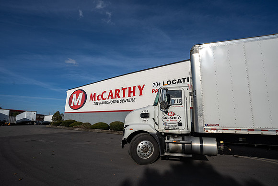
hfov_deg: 90.0
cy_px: 93
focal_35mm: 18
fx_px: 139
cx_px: 139
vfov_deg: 67.4
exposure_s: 1/1600
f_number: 7.1
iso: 125
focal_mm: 18
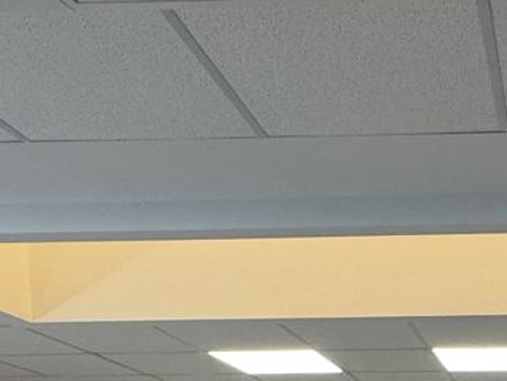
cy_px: 583
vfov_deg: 24.4
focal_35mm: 45
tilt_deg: -1.5
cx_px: 555
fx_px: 659
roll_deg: +0.6
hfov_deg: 35.9
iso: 160
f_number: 2.2
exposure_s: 1/100
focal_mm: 2.22
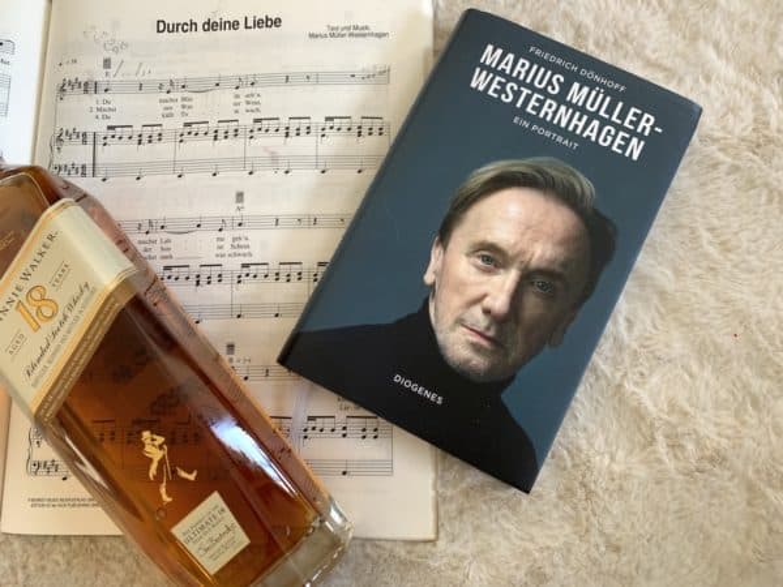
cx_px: 392
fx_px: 588
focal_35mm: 26
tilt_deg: -79.7
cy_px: 294
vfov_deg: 53.1
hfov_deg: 67.3
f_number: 1.8
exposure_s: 1/60
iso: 250
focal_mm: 4.25
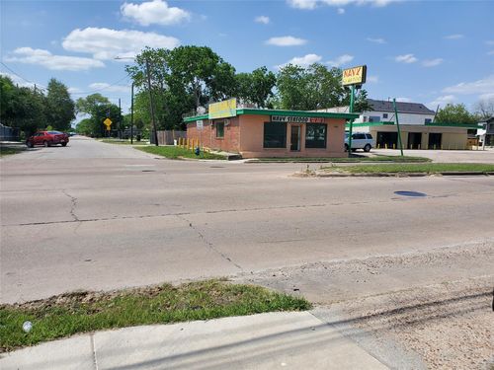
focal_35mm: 26
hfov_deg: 67.3
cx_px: 247
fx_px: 371
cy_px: 185
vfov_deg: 53.1
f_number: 2.4
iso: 50
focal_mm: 4.3
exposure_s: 1/1972
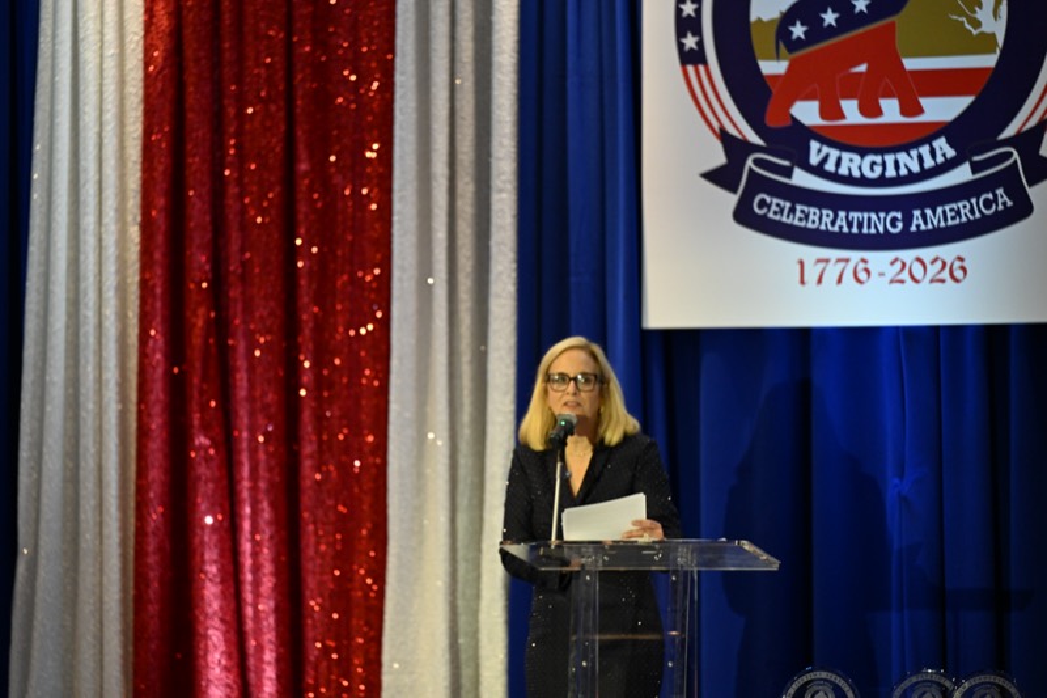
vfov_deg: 6.9
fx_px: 5815
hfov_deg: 10.3
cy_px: 349
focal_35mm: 200
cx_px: 524
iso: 2500
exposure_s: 1/100
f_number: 2.8
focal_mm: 200
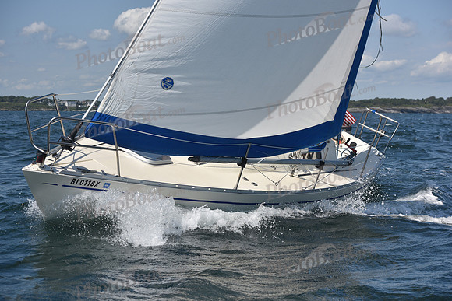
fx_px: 879
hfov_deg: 28.8
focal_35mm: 70
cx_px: 226
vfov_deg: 19.5
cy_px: 150
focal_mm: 70
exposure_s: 1/1000
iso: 250
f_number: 5.6
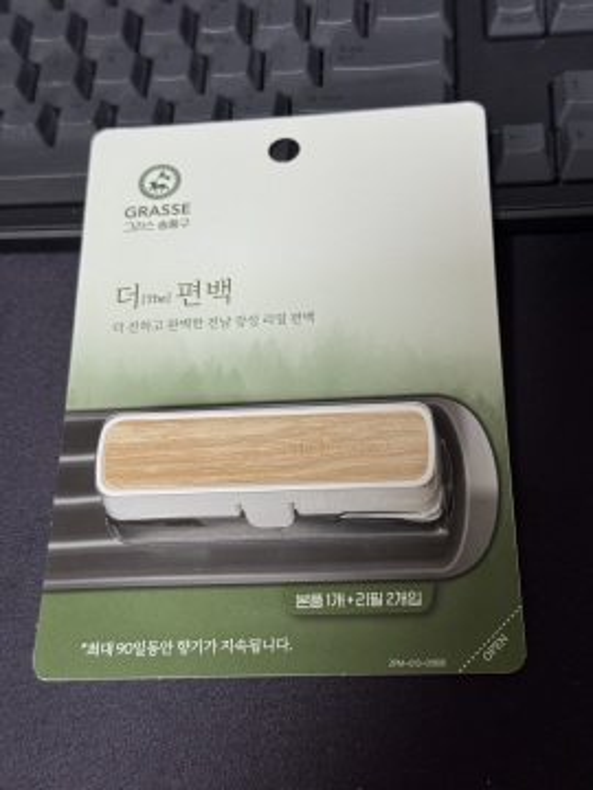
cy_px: 395
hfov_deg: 30.3
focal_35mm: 48
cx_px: 296
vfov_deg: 39.7
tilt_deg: -51.8
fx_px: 1096
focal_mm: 6.76
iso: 200
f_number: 1.78
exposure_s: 1/60
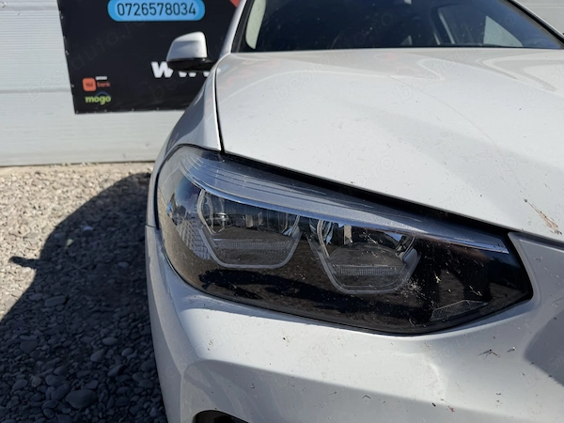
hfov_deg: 71.6
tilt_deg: -18.0
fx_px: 391
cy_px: 212
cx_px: 282
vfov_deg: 56.8
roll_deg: +2.2
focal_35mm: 24
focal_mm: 6.76
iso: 80
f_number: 1.78
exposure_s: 1/8130
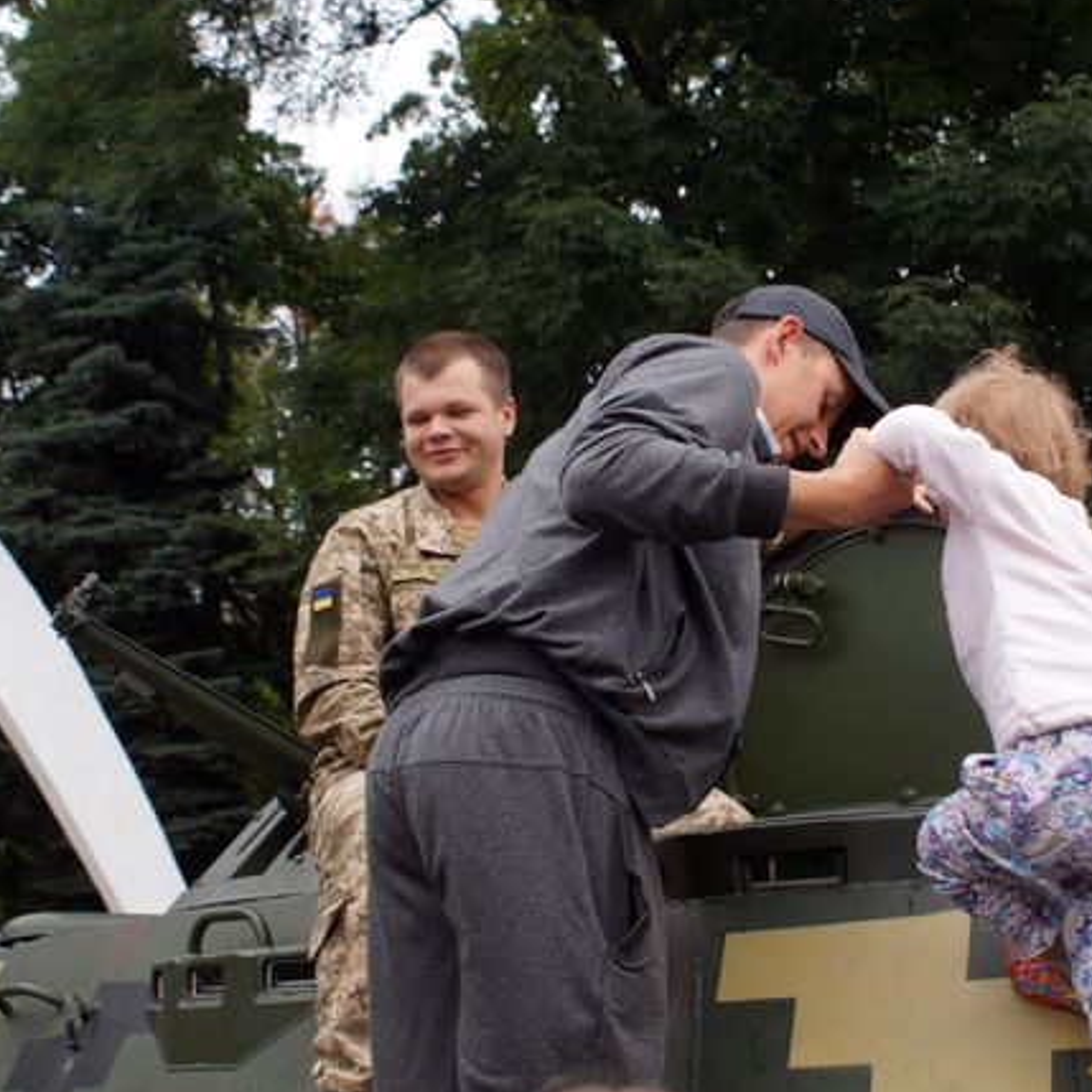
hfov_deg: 31.5
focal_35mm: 54
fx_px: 1927
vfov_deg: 31.6
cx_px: 680
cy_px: 571
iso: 125
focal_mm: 26
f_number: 4.5
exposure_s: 1/160
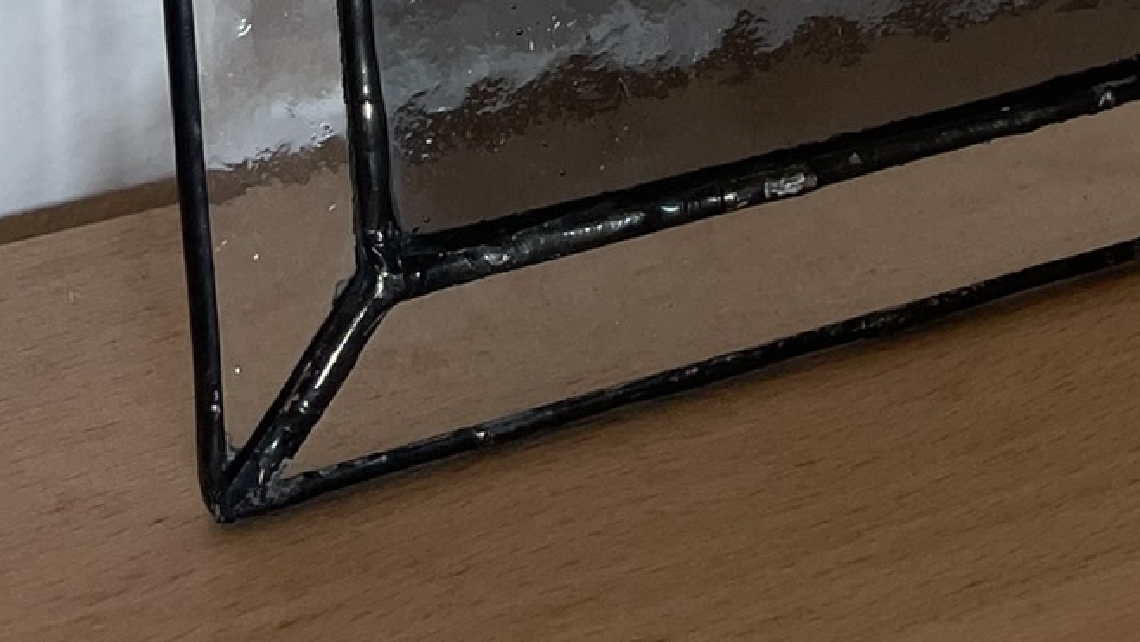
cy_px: -1030
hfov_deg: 24.2
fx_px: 2661
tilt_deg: -6.0
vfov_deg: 11.0
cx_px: 657
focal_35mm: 88
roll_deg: +0.8
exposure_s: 1/101
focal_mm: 4.2
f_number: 1.6
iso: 125
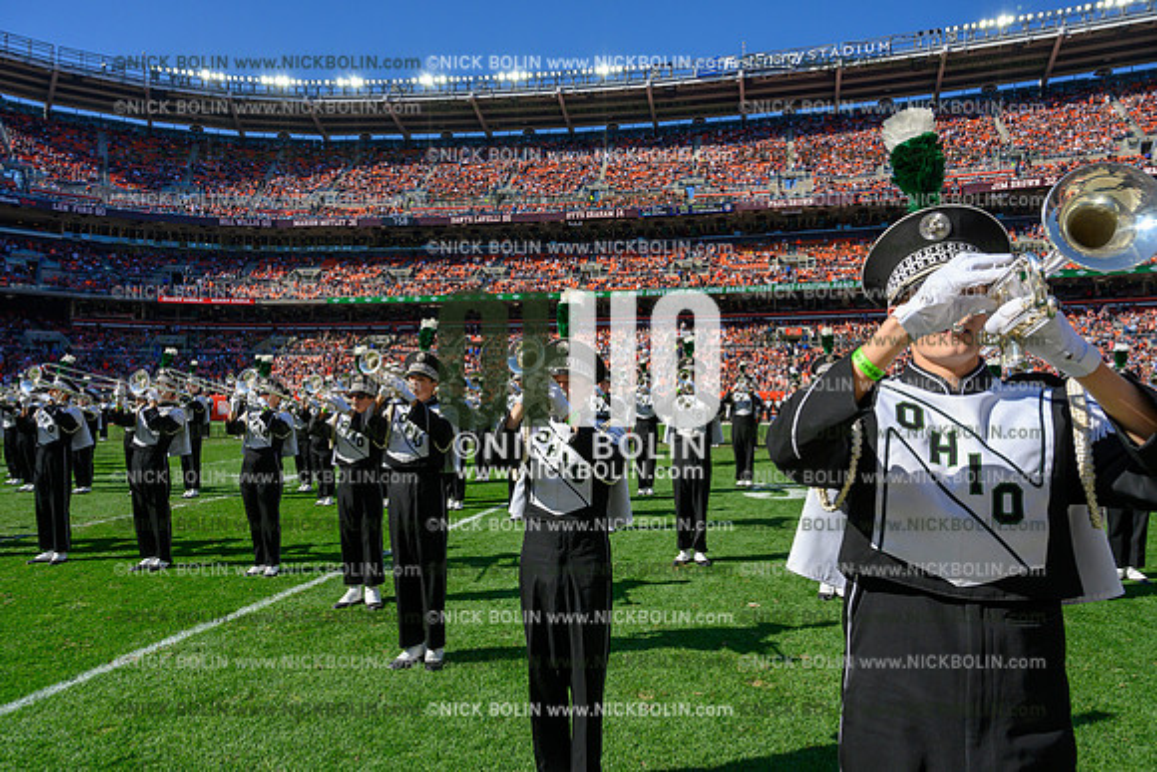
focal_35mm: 24
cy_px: 386
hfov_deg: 73.7
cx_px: 578
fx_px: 771
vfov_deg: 53.2
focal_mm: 24
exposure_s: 1/2500
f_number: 8
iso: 1000
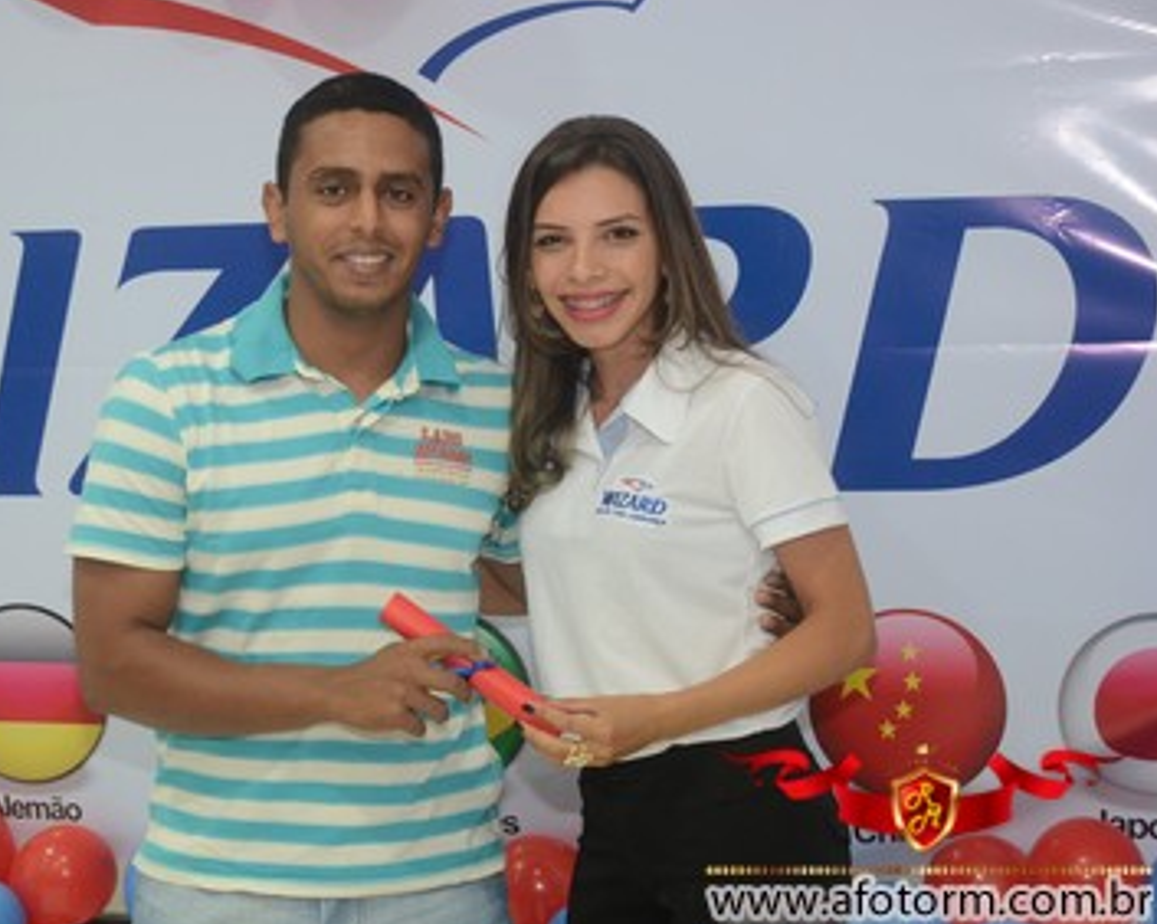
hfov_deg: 24.1
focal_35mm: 79
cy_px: 465
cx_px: 433
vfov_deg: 19.4
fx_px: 2704
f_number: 4.5
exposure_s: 1/80
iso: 1600
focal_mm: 44
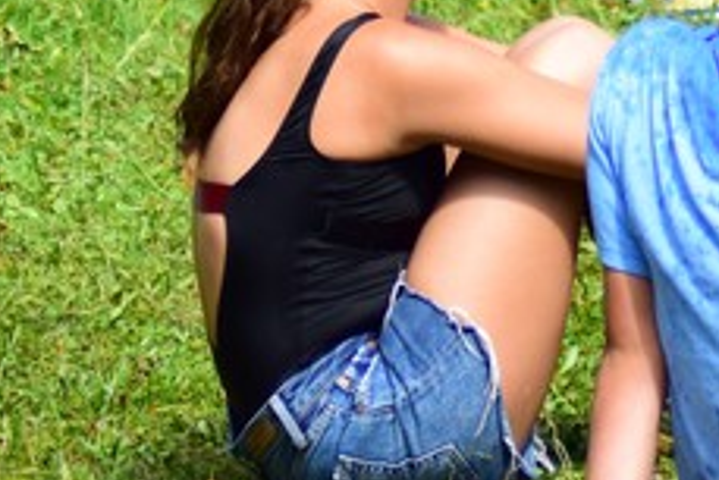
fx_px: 10971
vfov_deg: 2.5
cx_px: 1463
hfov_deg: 3.7
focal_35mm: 549
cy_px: -130
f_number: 4
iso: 320
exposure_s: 1/1250
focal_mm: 82
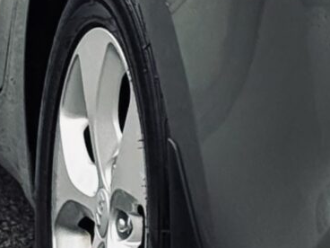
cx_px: 648
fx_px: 3184
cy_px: -228
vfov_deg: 4.4
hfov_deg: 5.8
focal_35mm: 334
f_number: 1.78
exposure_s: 1/519
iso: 80
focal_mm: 6.76
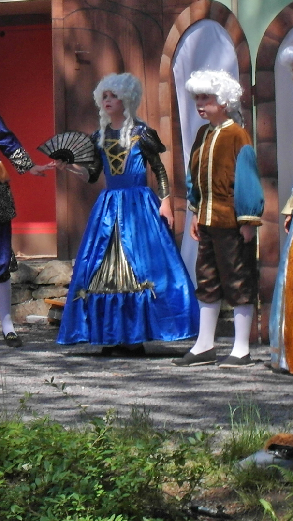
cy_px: -2
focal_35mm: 156
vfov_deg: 13.6
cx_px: -165
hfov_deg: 7.6
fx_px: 2156
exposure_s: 1/500
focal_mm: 10.6
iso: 80
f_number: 4.6
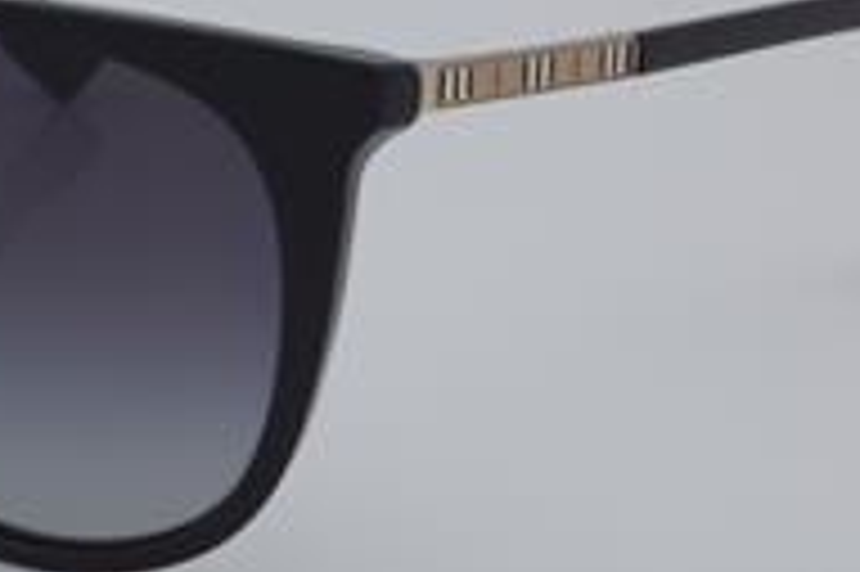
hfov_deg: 13.0
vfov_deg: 8.7
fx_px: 3747
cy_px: 194
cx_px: 113
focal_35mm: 157
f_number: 32
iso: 100
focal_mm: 50
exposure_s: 1/4
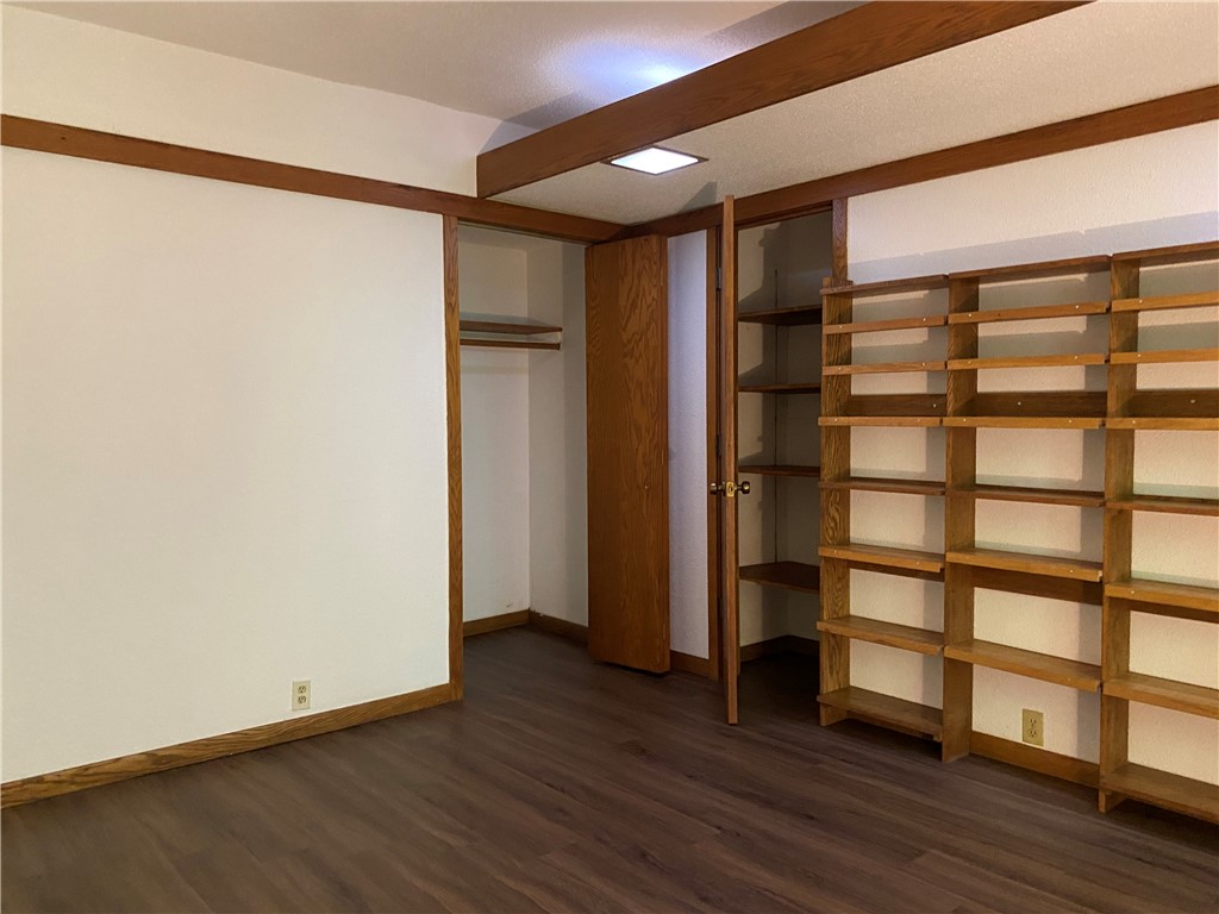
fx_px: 916
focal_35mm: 26
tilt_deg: -3.1
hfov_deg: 67.3
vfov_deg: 53.1
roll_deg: +0.1
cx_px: 610
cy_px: 457
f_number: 1.8
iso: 640
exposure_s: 1/30
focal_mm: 4.25
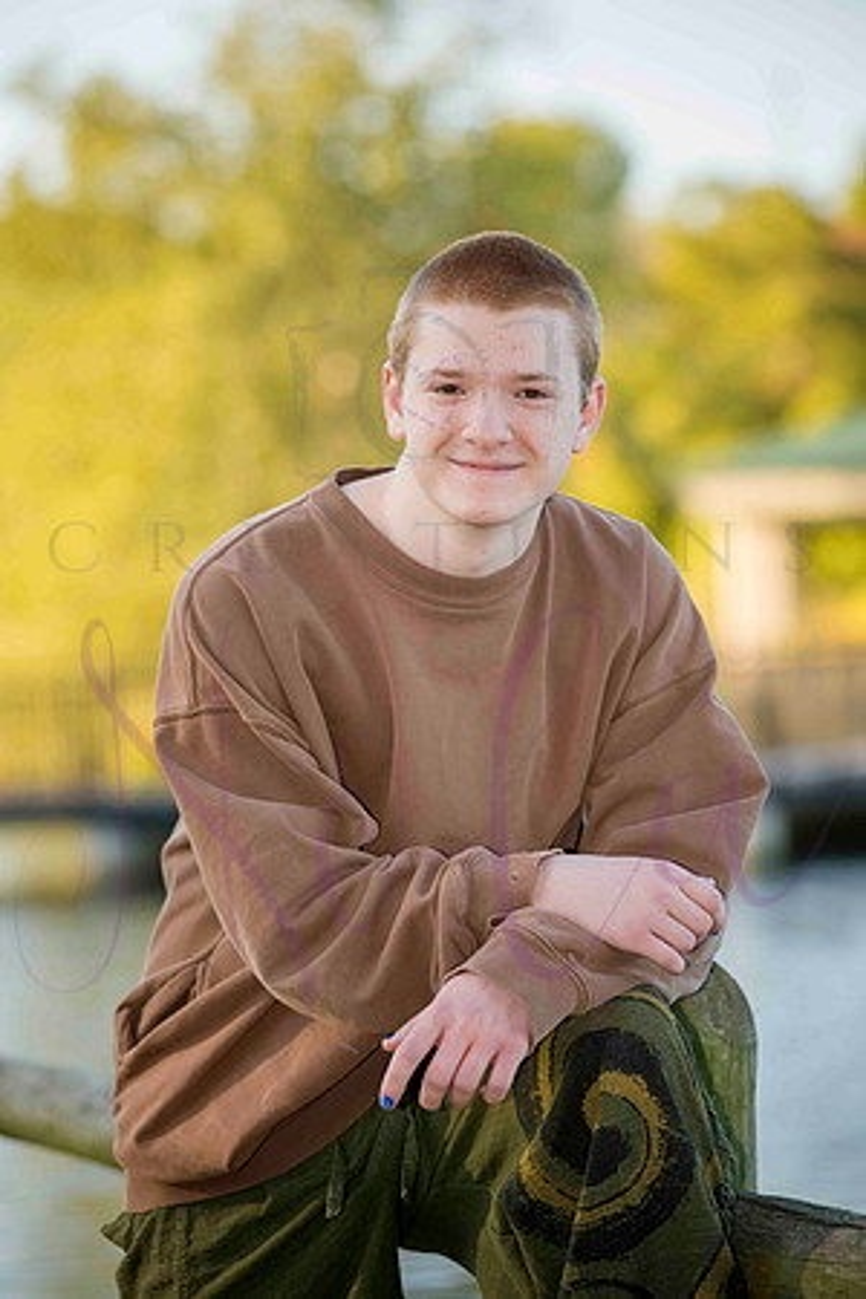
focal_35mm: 135
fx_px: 4871
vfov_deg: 15.2
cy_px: 650
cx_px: 433
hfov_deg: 10.2
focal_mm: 135
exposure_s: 1/640
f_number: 4
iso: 400
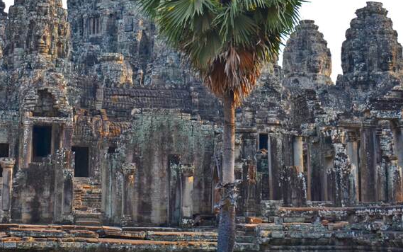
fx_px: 967
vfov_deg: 14.8
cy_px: 68
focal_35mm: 88
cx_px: 172
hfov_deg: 23.5
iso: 100
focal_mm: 28
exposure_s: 1/125
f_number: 5.6
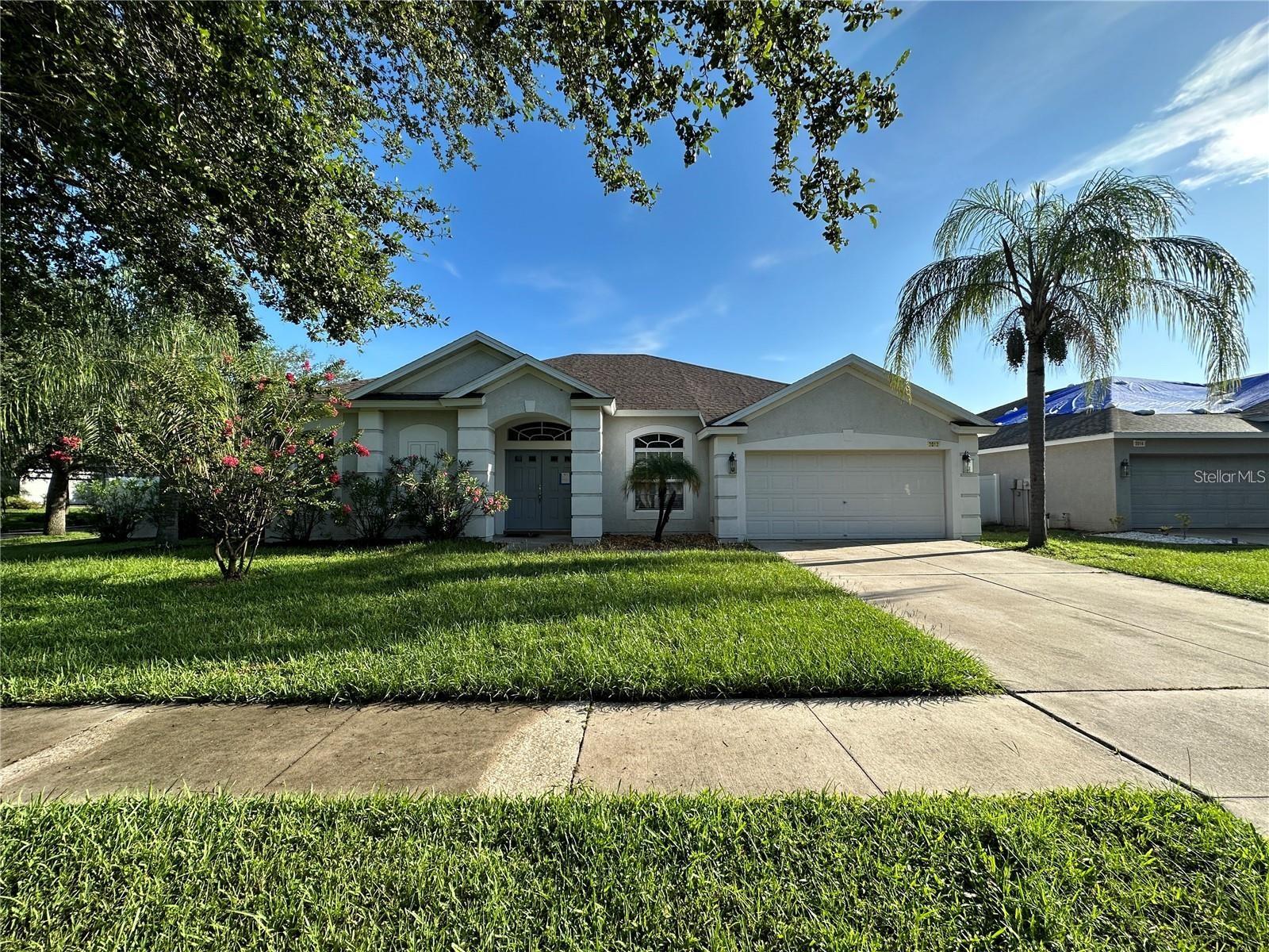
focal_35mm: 14
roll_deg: +0.1
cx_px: 634
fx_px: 513
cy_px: 476
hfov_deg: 102.1
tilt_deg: +1.7
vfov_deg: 85.7
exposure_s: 1/979
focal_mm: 2.22
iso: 40
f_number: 2.2
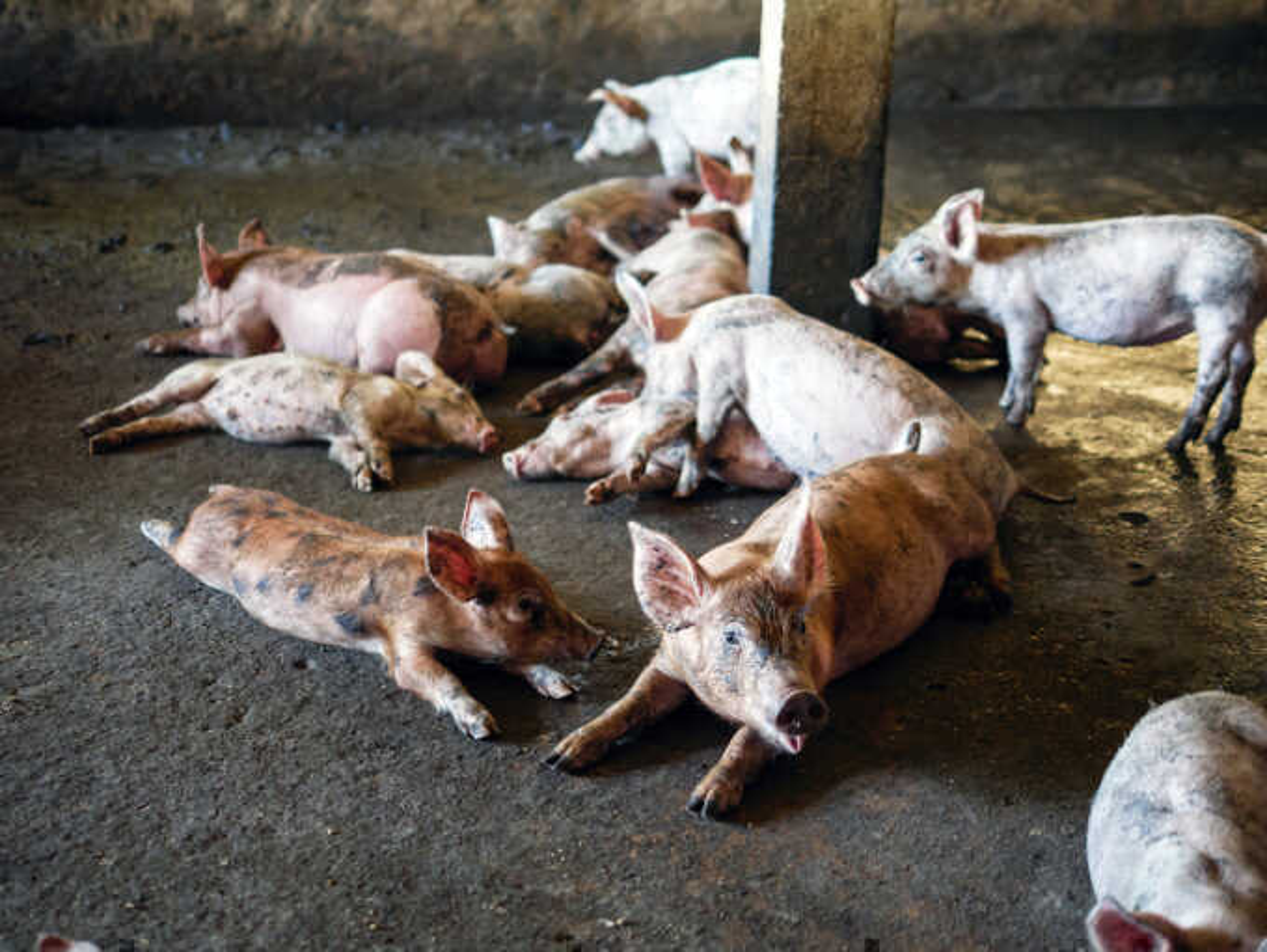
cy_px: 476
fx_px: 1831
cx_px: 634
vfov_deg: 29.1
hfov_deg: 38.2
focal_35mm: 50
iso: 1250
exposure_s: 1/80
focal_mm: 25
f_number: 1.4
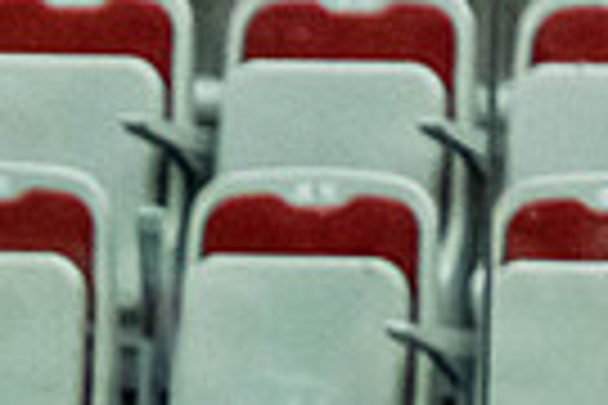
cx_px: -267
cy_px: 1252
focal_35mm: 1493
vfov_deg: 0.9
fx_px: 25213
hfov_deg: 1.4
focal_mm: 160
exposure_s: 1/640
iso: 3200
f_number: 2.8
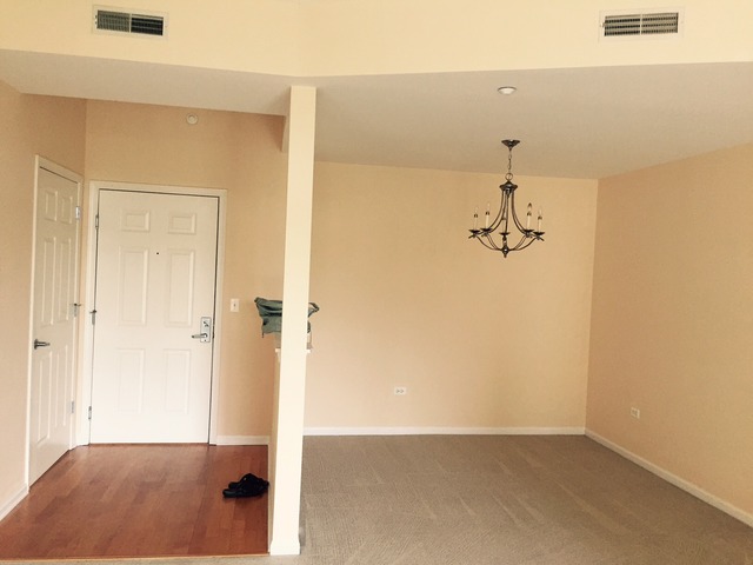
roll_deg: -3.3
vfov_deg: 48.2
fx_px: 631
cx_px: 376
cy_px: 282
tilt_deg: -0.7
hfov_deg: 61.7
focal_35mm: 29
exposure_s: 1/30
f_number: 2.2
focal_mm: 4.15
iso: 50
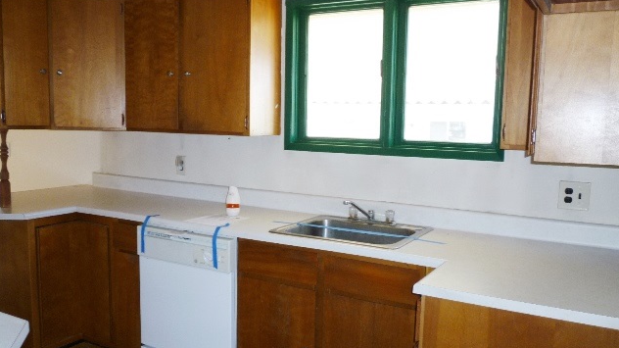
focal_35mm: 32
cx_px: 312
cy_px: 192
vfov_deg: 36.6
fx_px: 525
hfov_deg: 61.0
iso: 100
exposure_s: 1/30
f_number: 3.3
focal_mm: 5.2
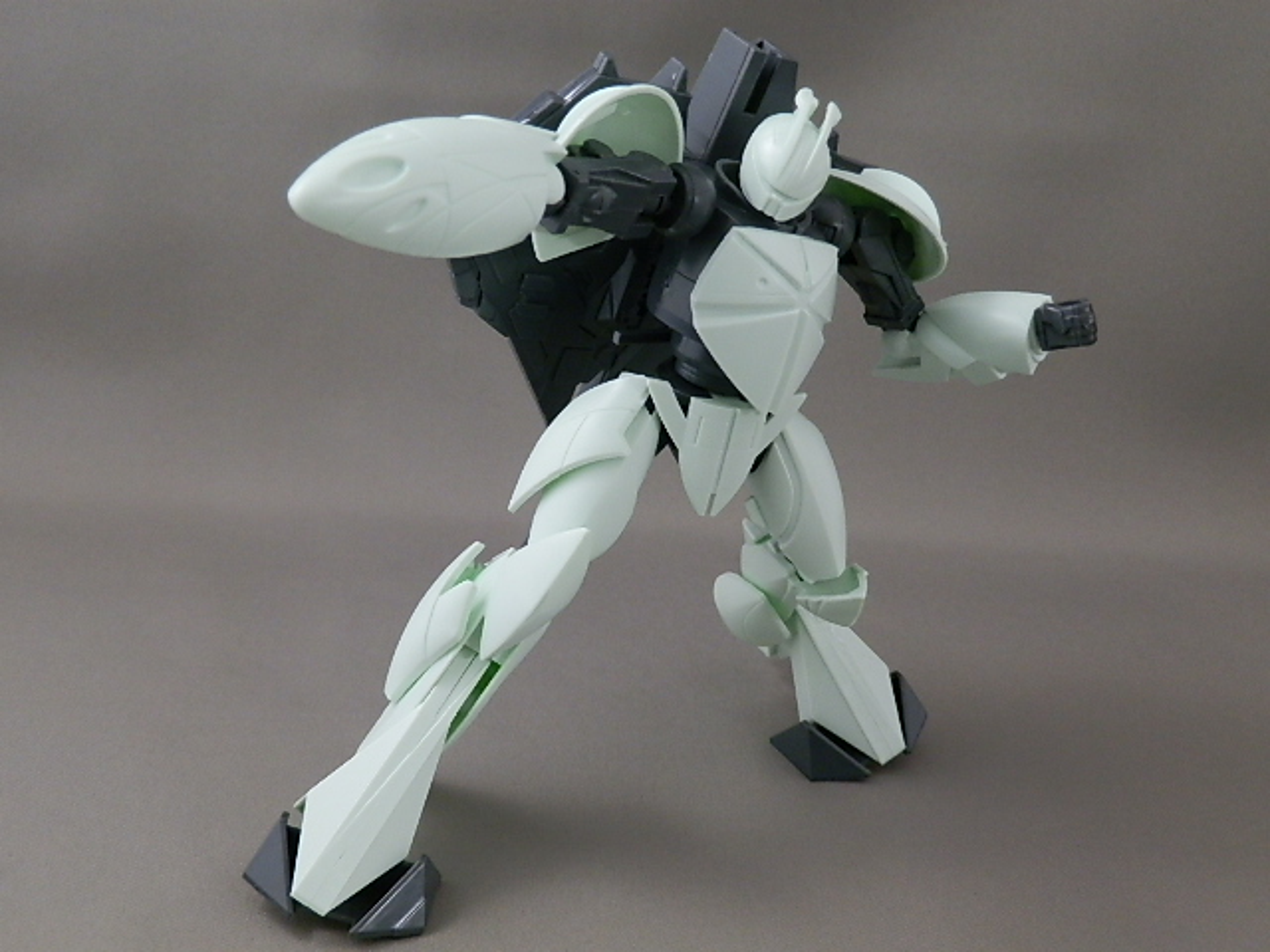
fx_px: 1247
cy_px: 476
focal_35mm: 34
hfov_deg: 54.0
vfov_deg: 41.8
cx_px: 635
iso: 200
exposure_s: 1/13
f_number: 3.5
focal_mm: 6.17
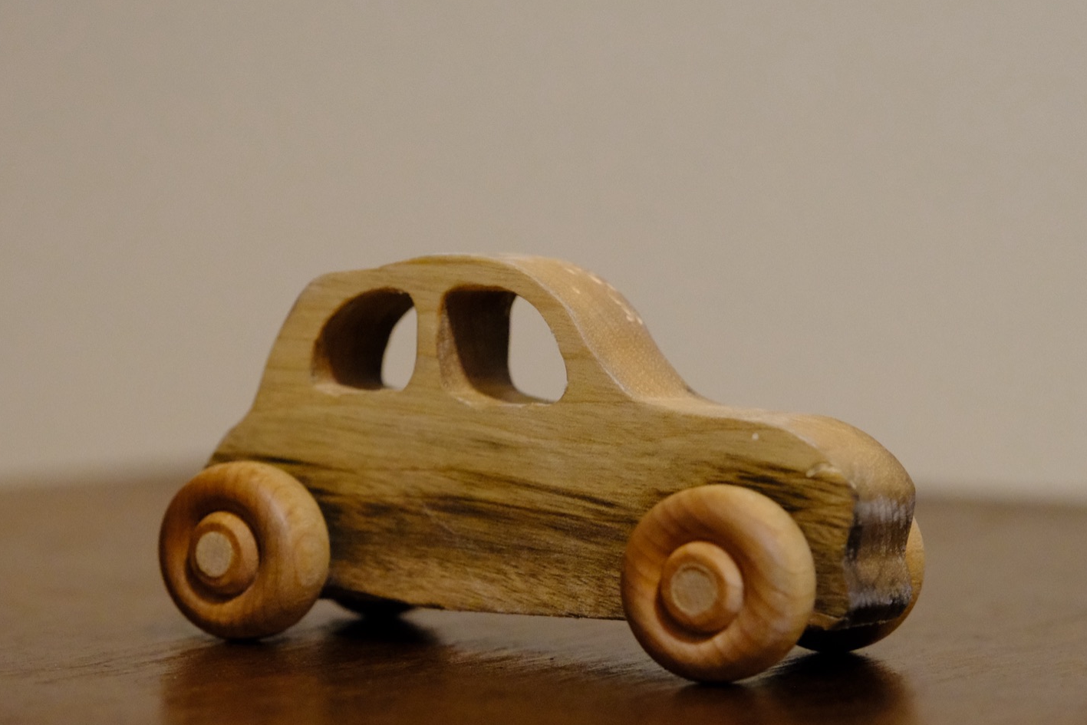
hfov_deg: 19.8
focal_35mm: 103
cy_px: 454
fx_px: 3110
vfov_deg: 13.3
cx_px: 544
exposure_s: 1/60
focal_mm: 48.5
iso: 6400
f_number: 4
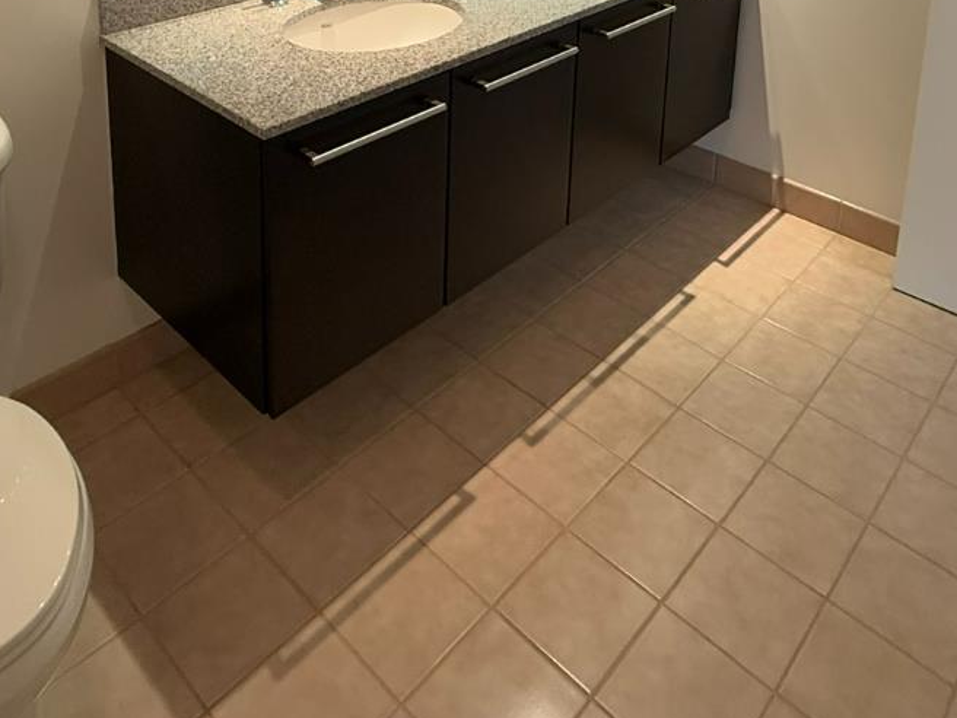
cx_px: 499
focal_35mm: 32
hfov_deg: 56.8
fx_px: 885
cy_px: -88
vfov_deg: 36.6
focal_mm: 2.22
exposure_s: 1/60
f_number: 2.2
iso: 200
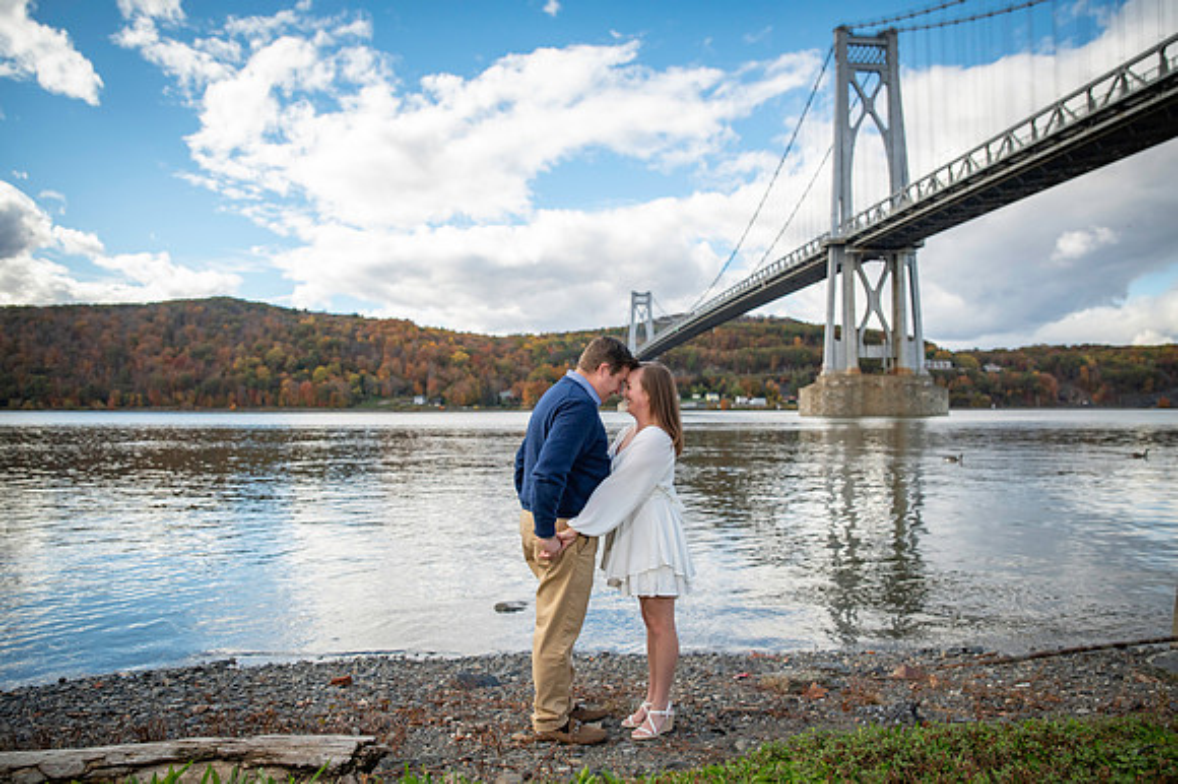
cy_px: 392
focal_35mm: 25
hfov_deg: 72.3
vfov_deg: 51.9
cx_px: 589
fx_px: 806
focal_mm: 24
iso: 1250
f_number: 3.2
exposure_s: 1/8000
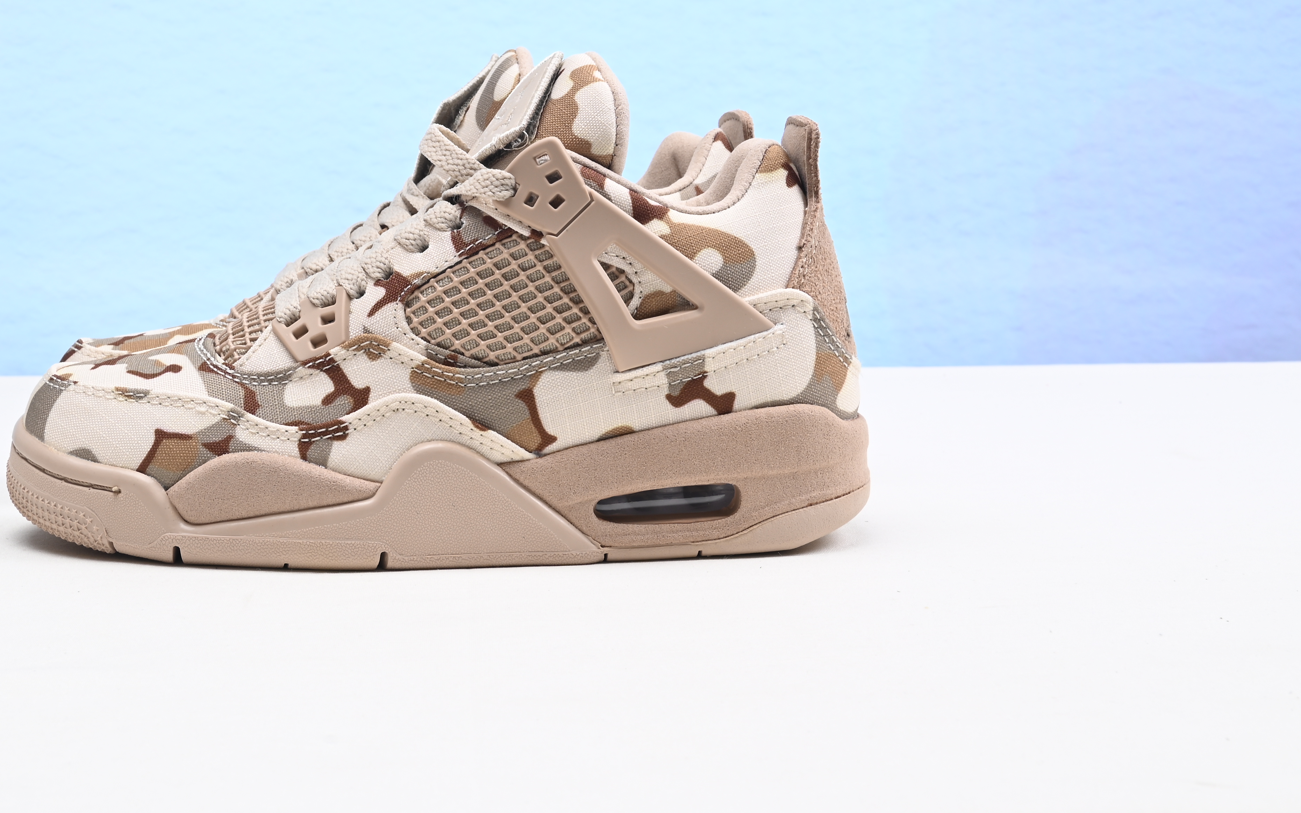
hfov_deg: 33.3
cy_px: 122
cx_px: 466
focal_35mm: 61
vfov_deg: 20.9
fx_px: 2163
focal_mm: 37
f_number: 16
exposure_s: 1/2
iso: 100
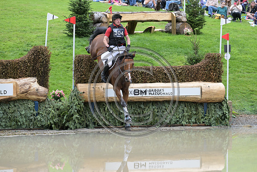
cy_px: 86
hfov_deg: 12.1
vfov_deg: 8.1
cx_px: 128
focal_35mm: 170
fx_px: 1214
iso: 1600
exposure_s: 1/1250
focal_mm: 170
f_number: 5.6
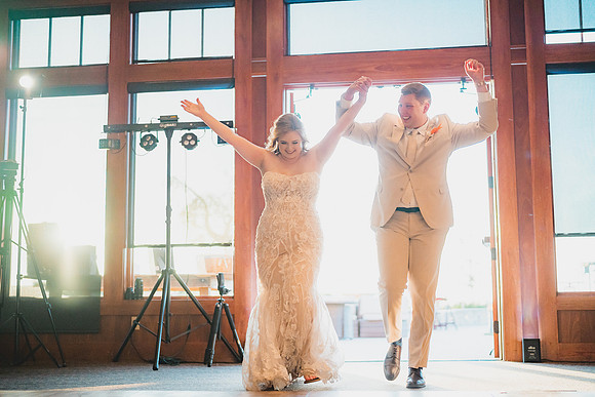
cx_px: 298
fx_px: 827
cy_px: 198
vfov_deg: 27.0
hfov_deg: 39.6
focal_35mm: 50
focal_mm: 50
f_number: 1.4
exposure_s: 1/3200
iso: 1250
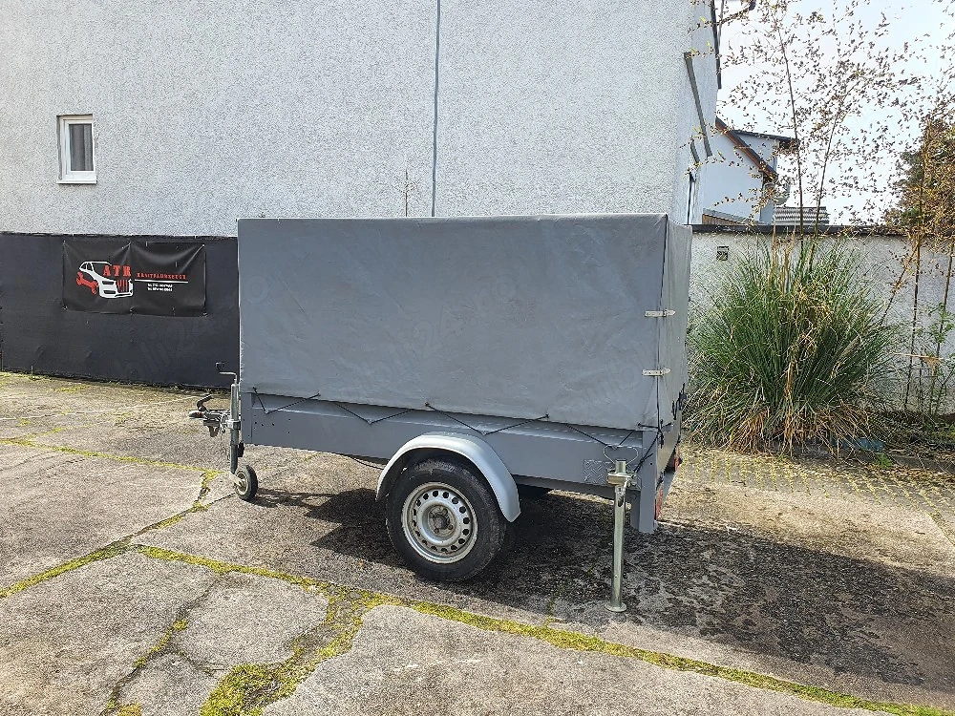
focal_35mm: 26
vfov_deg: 53.1
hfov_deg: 67.3
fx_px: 717
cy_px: 358
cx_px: 478
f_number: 2.4
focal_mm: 4.3
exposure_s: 1/588
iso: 50
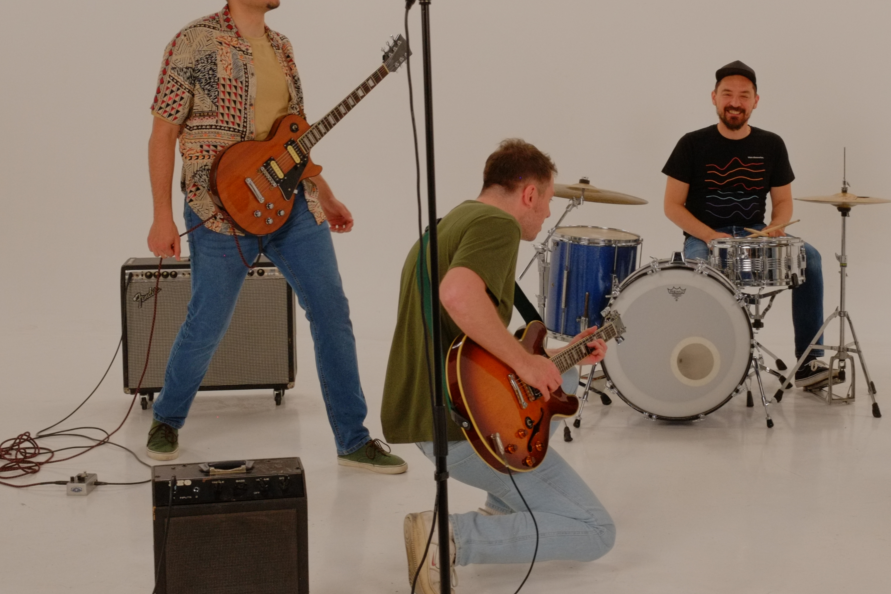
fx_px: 1634
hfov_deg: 30.2
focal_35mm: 66
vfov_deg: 20.6
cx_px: 623
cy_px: 210
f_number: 8
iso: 800
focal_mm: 27
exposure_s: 1/125
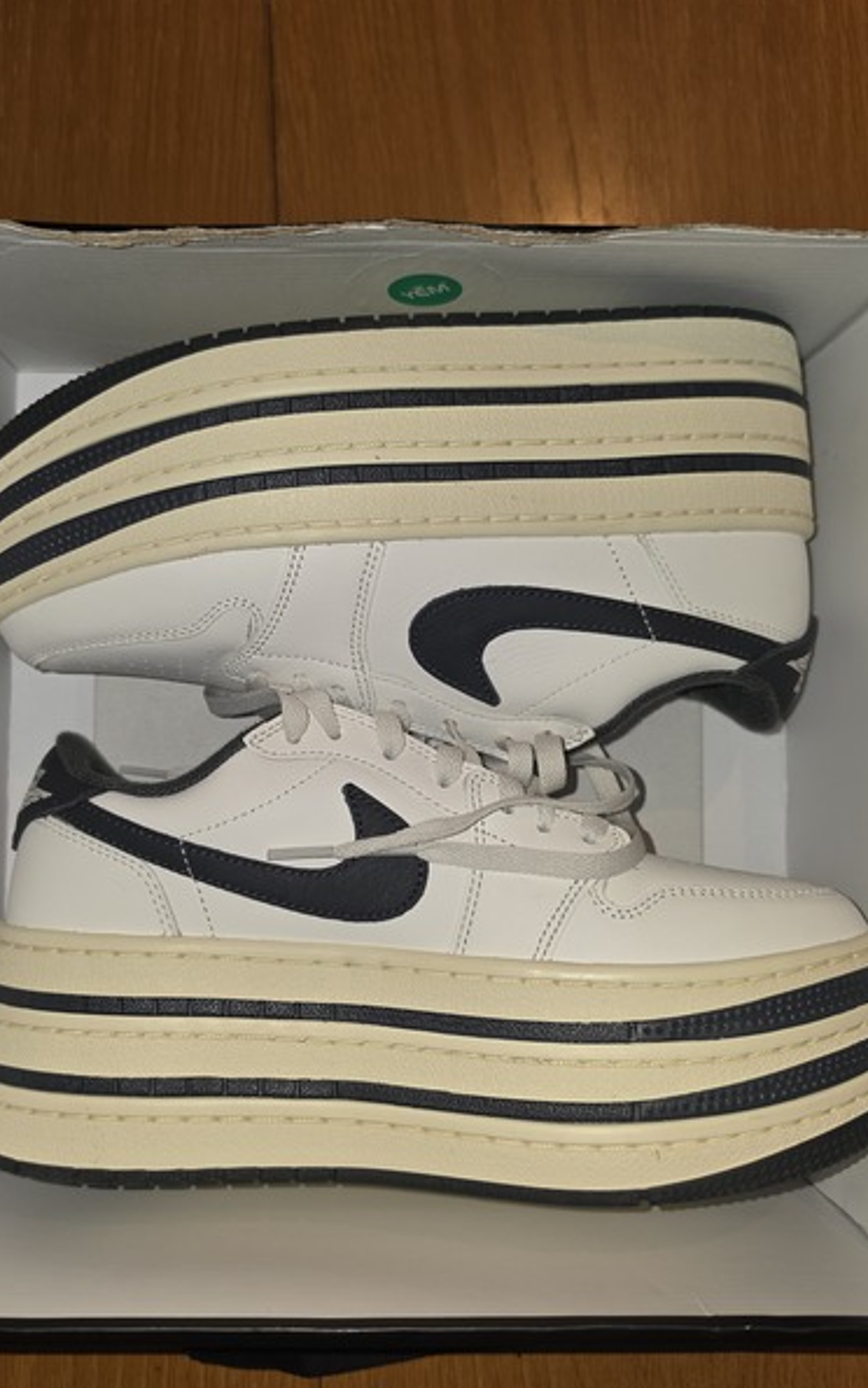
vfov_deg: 66.4
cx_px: 350
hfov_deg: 44.3
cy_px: 671
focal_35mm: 28
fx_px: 1060
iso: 10
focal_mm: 6.5
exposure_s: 1/50
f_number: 1.4
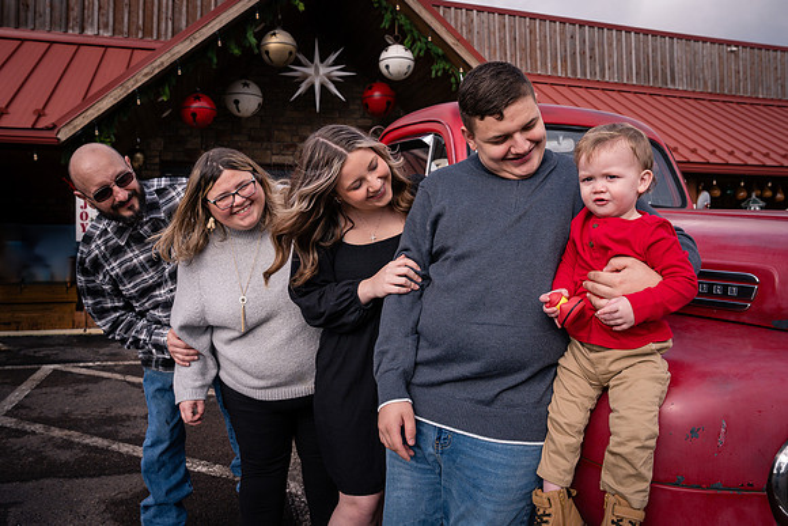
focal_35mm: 26
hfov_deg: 68.9
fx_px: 573
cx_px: 363
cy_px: 248
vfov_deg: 49.3
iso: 200
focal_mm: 24
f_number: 5.6
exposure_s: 1/800
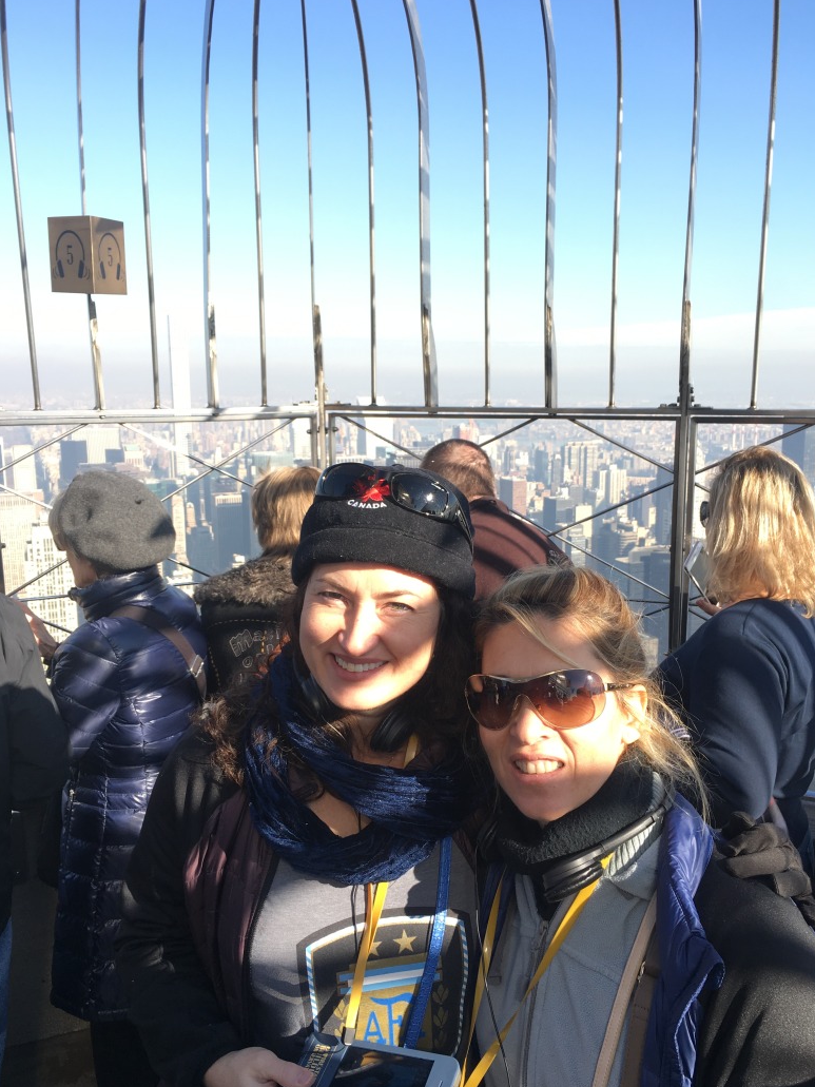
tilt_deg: -9.1
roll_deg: +0.7
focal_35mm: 30
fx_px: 942
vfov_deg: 60.0
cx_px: 402
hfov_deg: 46.8
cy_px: 540
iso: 25
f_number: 2.2
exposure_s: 1/430
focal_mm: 4.15
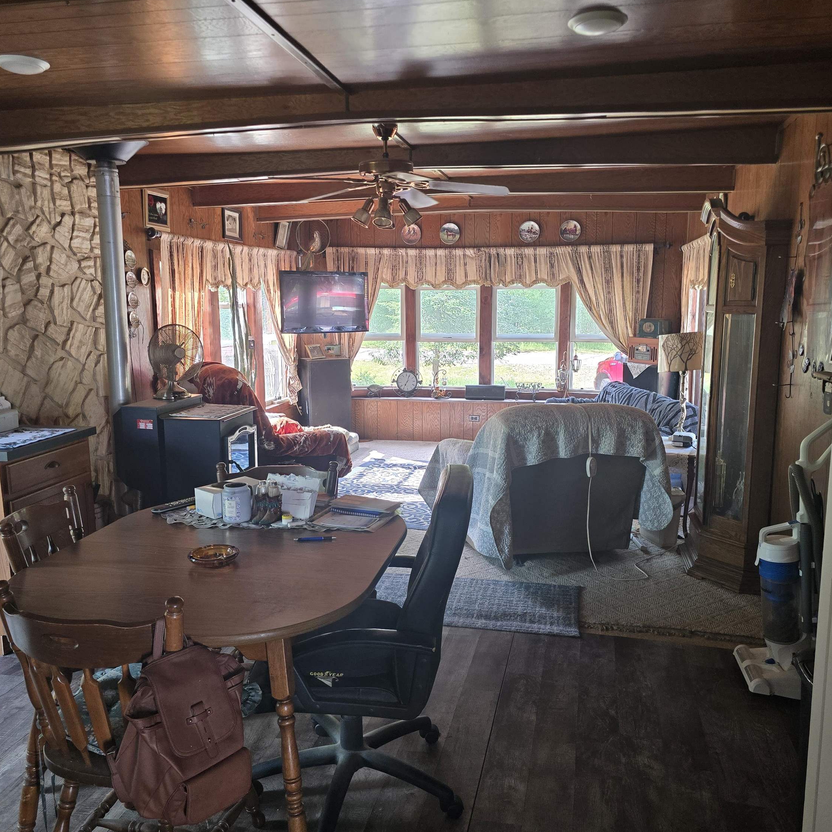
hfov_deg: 57.3
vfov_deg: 57.3
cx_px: 426
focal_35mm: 28
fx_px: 761
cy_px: 424
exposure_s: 1/120
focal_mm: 6.3
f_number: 1.7
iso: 200
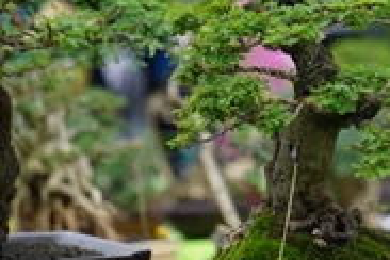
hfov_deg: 4.3
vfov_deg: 2.9
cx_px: 290
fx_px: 5211
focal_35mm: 481
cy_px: 93
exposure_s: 1/250
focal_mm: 147
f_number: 6.3
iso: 100
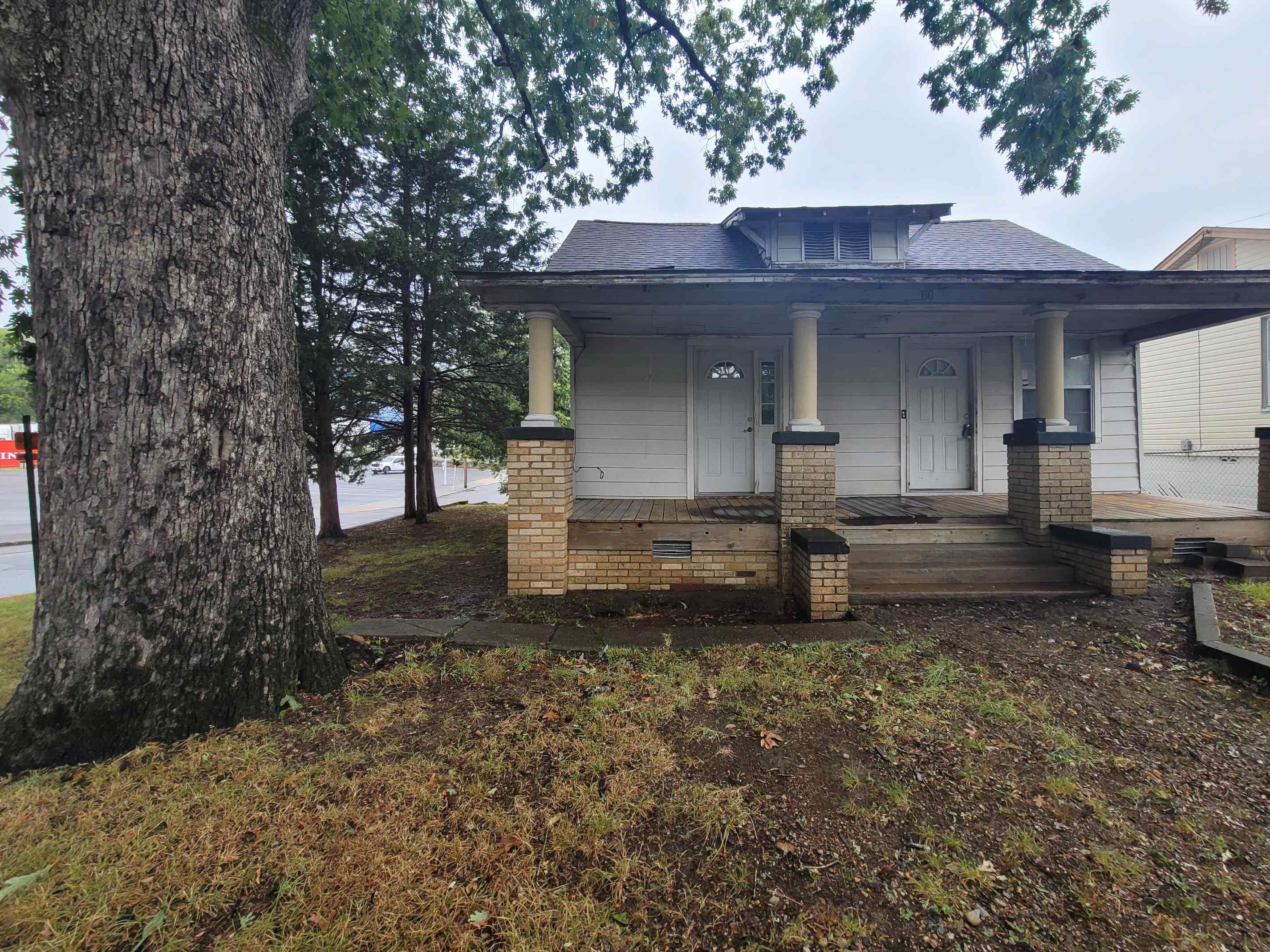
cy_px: 446
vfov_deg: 85.6
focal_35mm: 14
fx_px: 514
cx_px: 682
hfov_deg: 101.9
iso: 64
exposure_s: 1/199
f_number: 2.2
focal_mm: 2.2
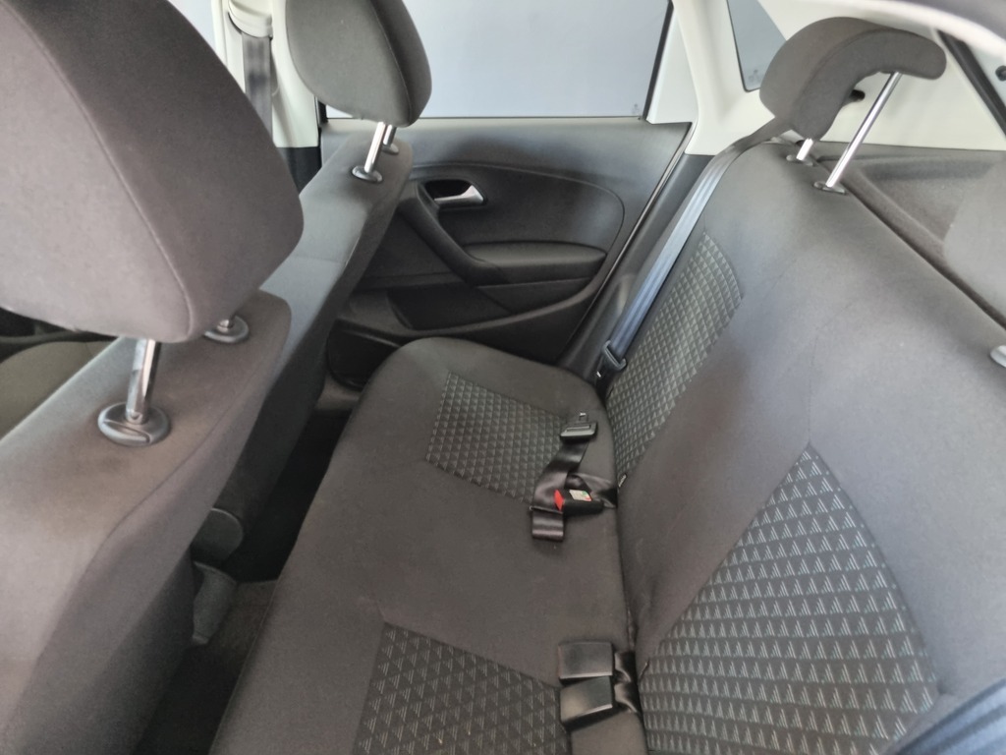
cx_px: 503
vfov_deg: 53.1
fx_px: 756
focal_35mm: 26
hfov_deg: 67.3
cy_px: 378
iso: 500
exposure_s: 1/25
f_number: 1.8
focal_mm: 5.4
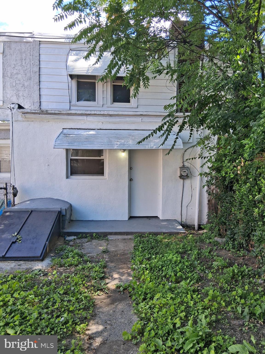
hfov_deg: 53.1
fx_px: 265
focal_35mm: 26
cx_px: 132
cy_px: 177
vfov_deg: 67.3
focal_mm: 3.98
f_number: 1.8
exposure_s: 1/186
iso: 25
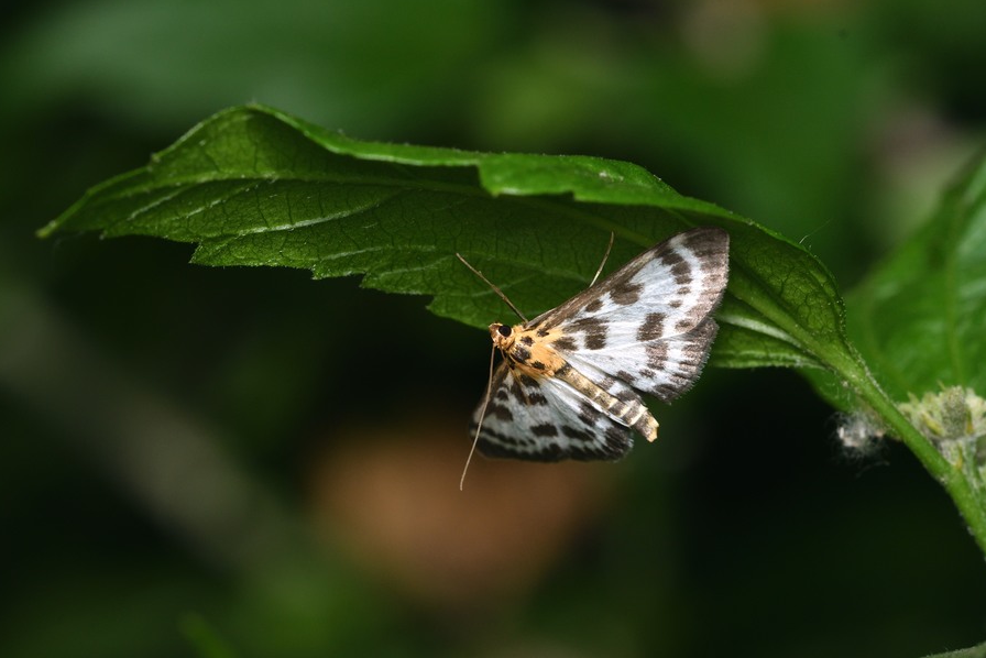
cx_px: 469
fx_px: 6602
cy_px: 341
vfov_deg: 5.7
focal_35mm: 241
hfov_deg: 8.5
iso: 400
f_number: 9
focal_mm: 150
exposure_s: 1/250
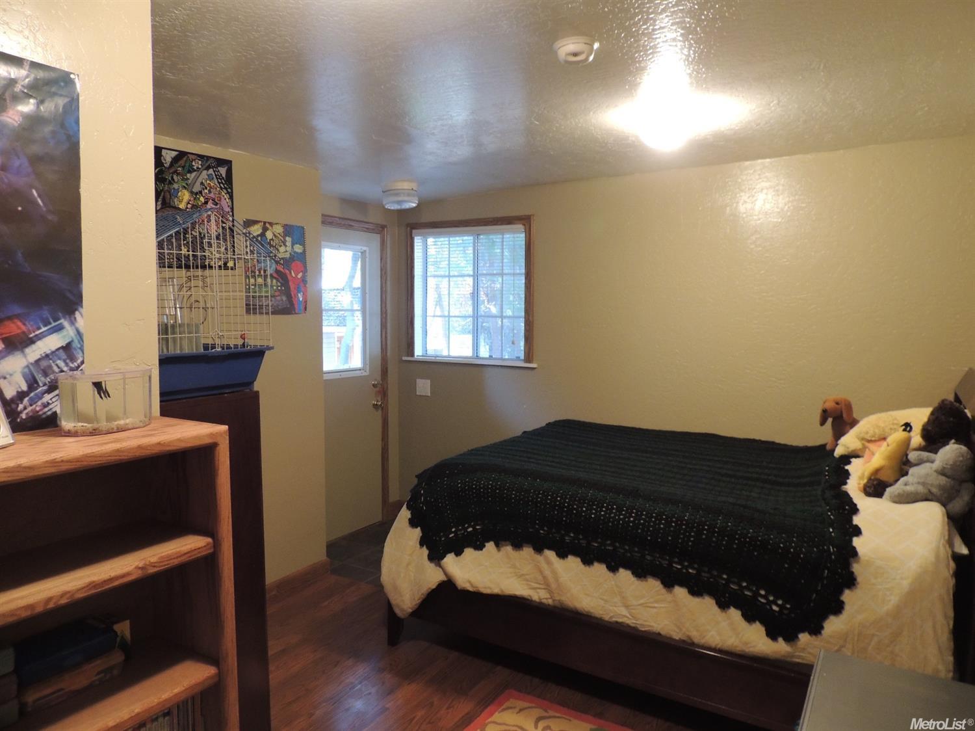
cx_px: 488
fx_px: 676
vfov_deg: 56.8
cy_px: 366
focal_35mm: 24
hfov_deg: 71.6
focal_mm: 4.3
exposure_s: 1/10
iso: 400
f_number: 3
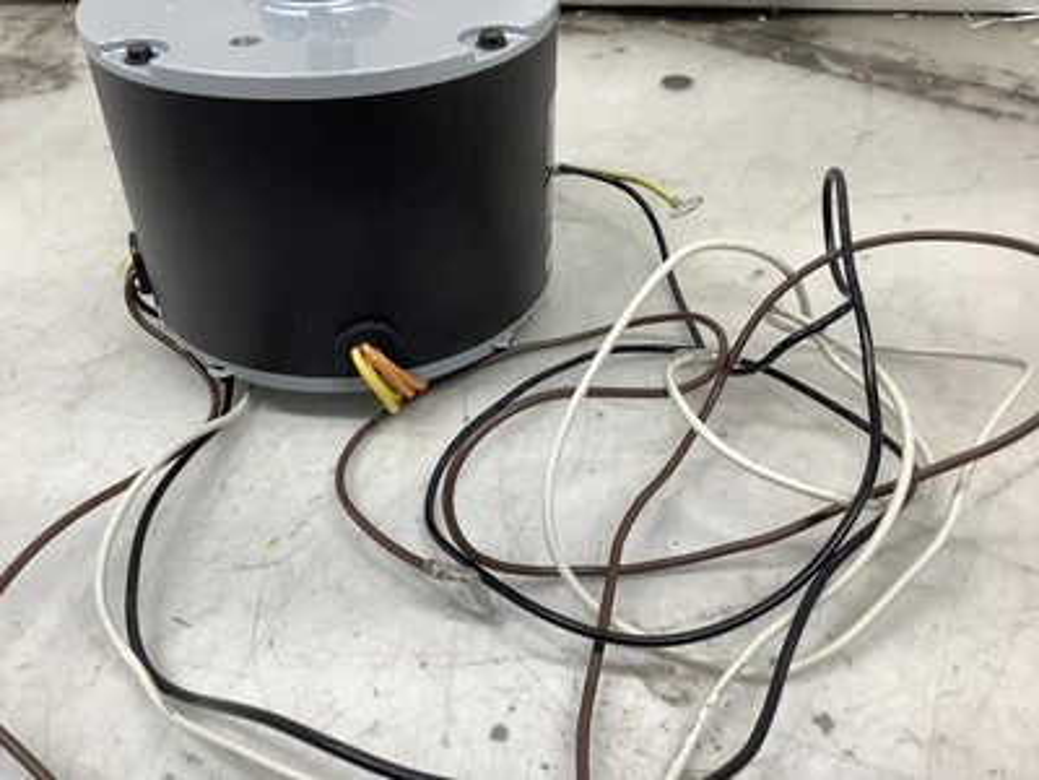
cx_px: 520
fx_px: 930
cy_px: 390
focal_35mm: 31
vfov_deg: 45.4
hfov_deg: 58.4
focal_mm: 3.3
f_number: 2.4
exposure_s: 1/100
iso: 64
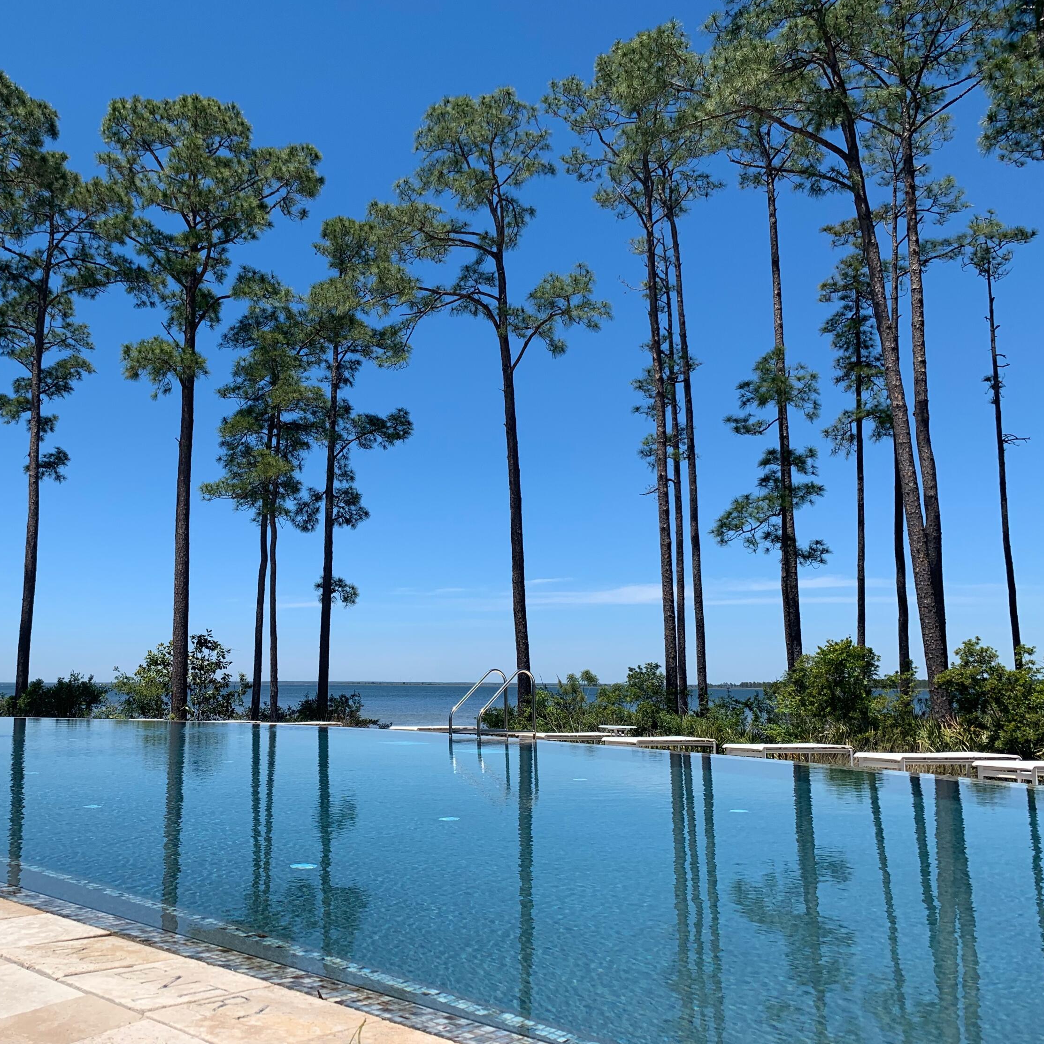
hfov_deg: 51.5
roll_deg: -0.3
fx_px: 1058
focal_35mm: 31
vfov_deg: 52.5
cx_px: 347
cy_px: 517
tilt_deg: +10.4
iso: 25
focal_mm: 4.25
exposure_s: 1/2833
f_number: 1.8
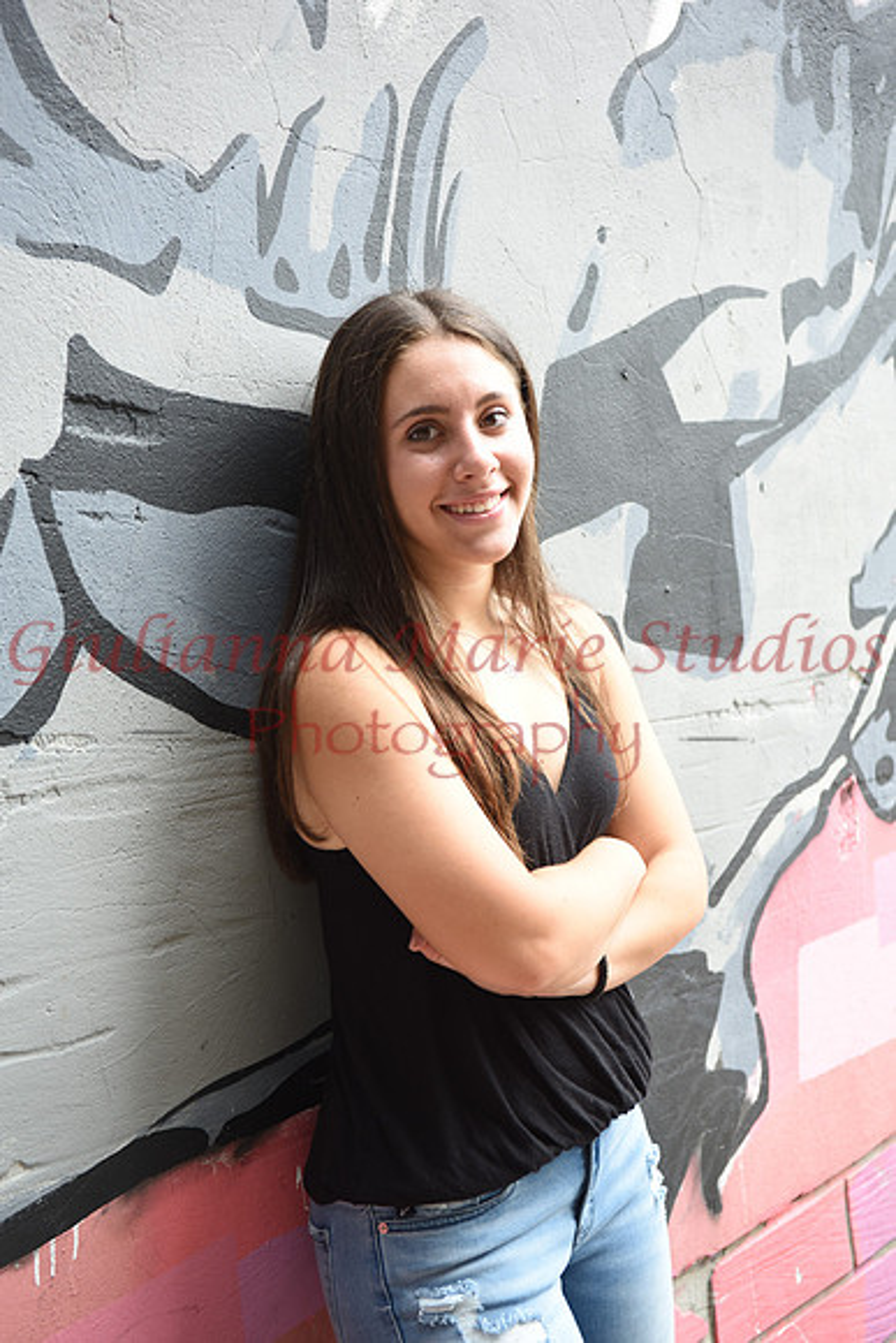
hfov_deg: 24.6
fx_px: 2052
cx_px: 448
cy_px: 672
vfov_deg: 36.2
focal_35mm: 55
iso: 500
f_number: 5
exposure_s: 1/160
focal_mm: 55
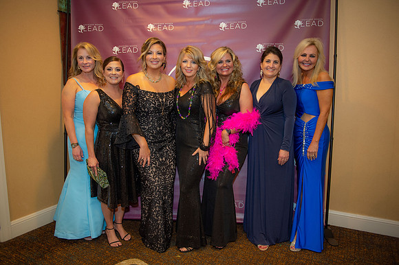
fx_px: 299
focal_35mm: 27
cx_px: 200
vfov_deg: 47.9
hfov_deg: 67.4
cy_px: 132
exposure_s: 1/125
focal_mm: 27
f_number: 2.8
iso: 1250
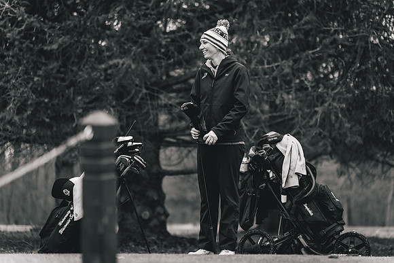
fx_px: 1521
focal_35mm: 139
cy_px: 126
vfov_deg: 9.9
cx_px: 209
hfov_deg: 14.8
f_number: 2.8
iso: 640
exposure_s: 1/4000
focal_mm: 129
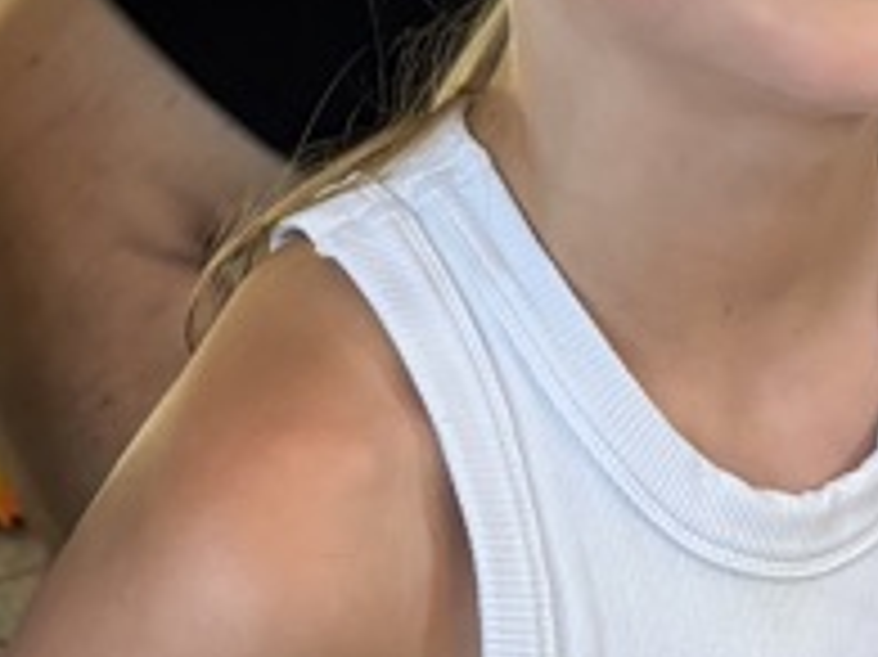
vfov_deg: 9.3
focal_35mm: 160
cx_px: 104
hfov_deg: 12.3
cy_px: 194
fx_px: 4056
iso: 250
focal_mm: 5.96
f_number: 1.6
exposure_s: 1/60
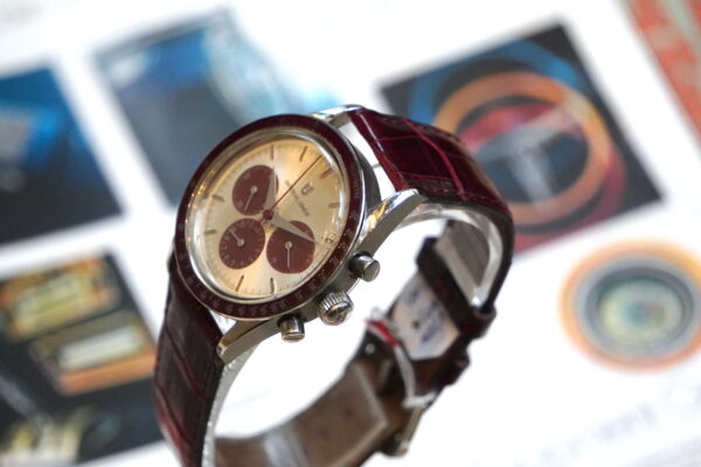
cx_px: 350
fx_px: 6133
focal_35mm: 315
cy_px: 234
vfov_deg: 4.4
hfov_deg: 6.5
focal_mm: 210
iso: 6400
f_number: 6.3
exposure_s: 1/400
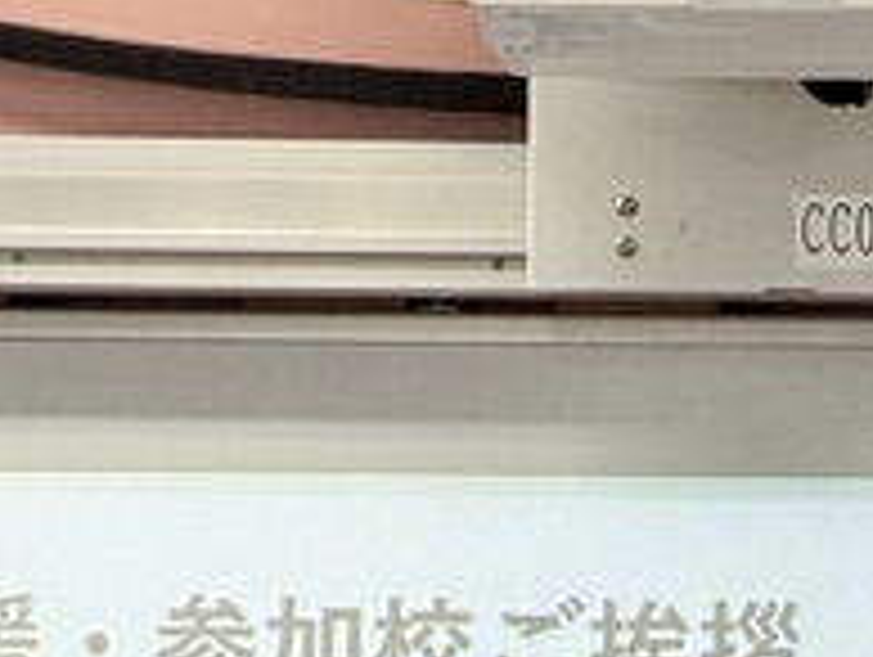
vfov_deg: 2.3
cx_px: 896
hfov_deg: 3.1
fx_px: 15958
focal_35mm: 632
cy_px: 1544
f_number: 2.8
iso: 50
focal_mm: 15.66
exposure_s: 1/99
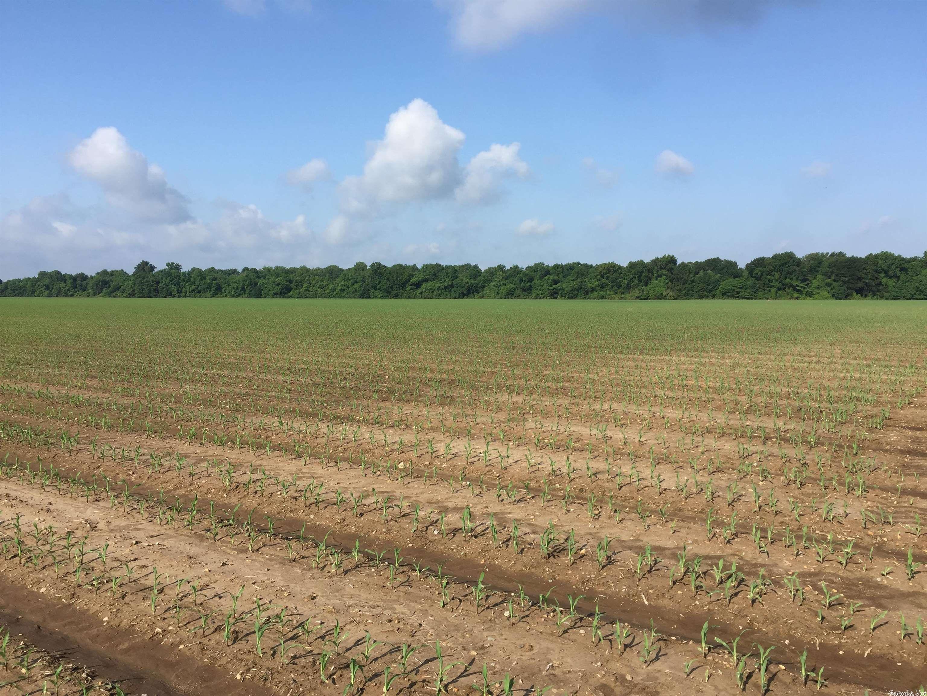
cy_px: 348
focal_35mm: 29
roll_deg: -1.3
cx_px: 464
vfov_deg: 48.2
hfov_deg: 61.7
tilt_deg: -2.8
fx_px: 777
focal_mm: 4.15
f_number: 2.2
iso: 32
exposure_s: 1/1721
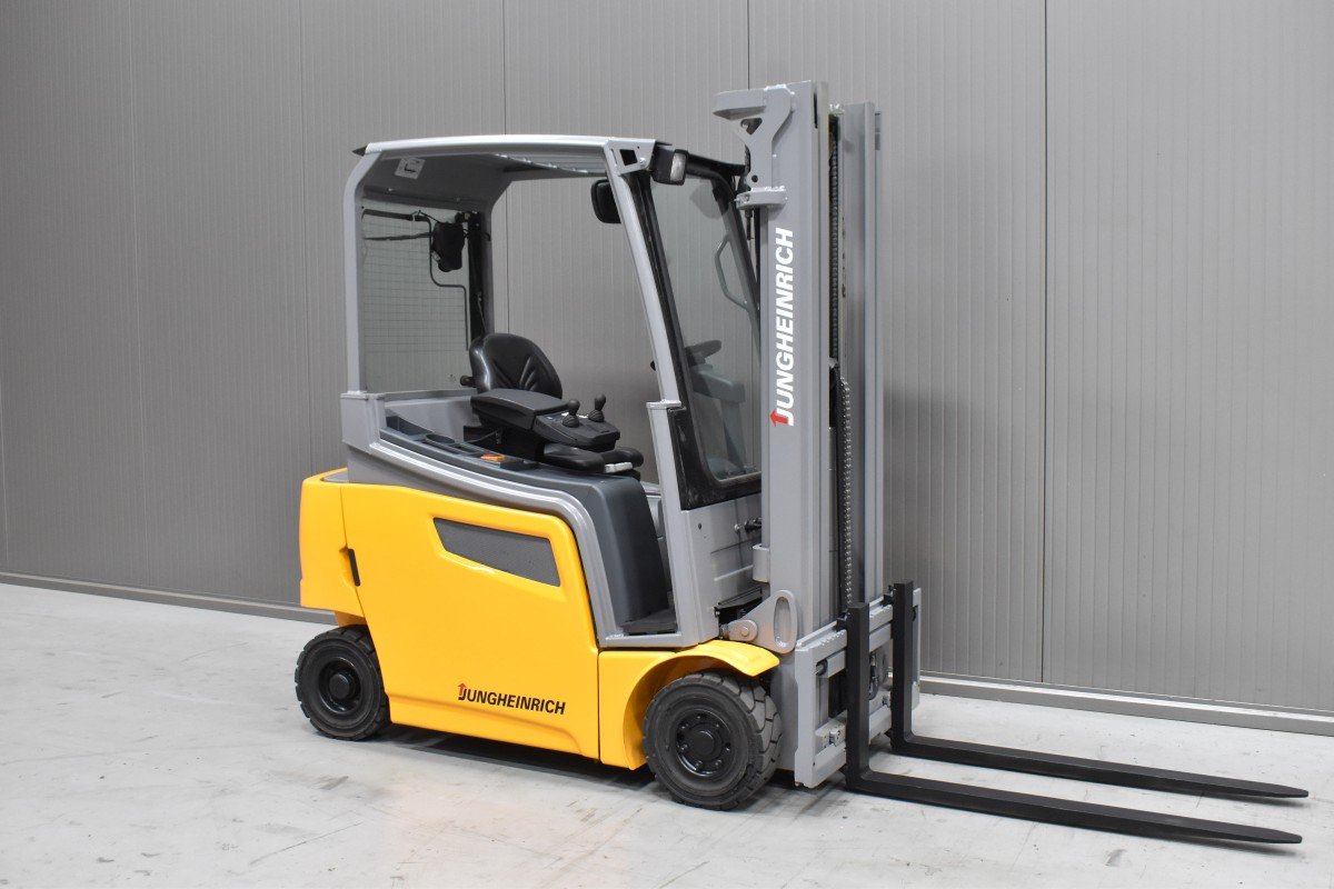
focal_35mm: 36
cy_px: 444
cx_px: 667
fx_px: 1334
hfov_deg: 53.1
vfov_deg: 36.9
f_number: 5.6
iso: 1600
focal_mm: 24
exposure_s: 1/25
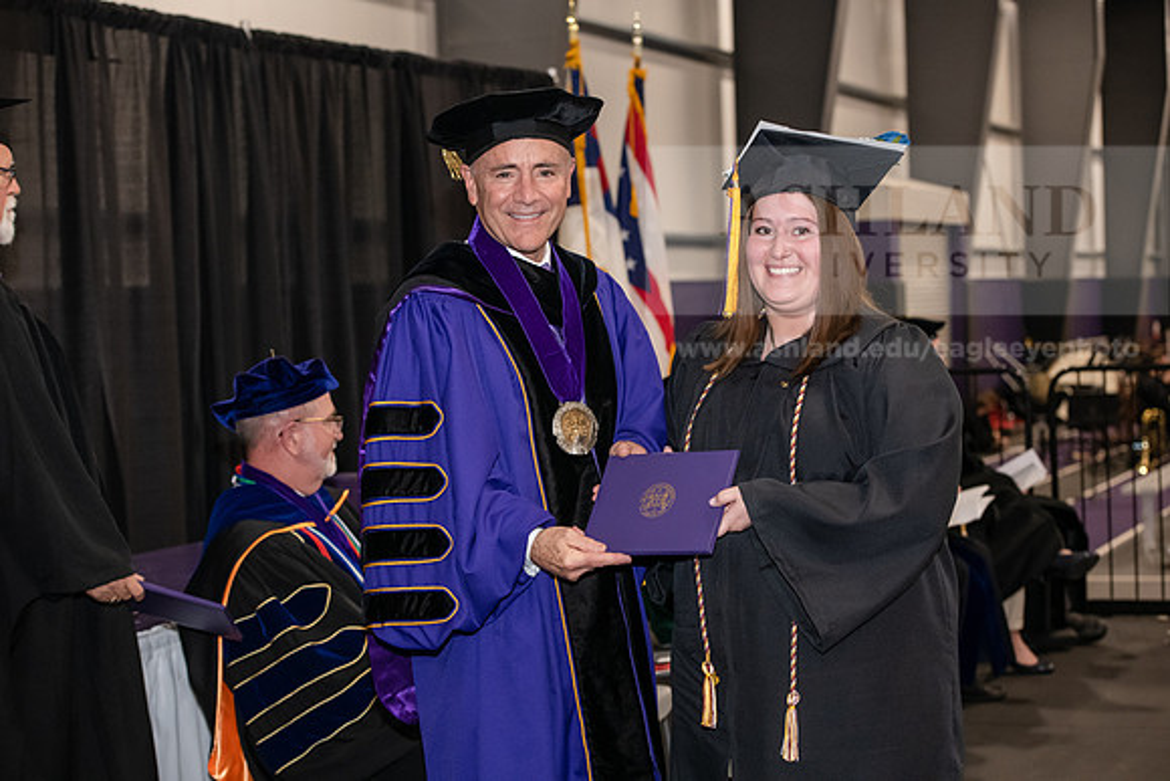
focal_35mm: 70
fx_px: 2275
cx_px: 585
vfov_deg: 19.5
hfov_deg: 28.8
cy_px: 390
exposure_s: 1/200
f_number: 5
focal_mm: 70
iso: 2500
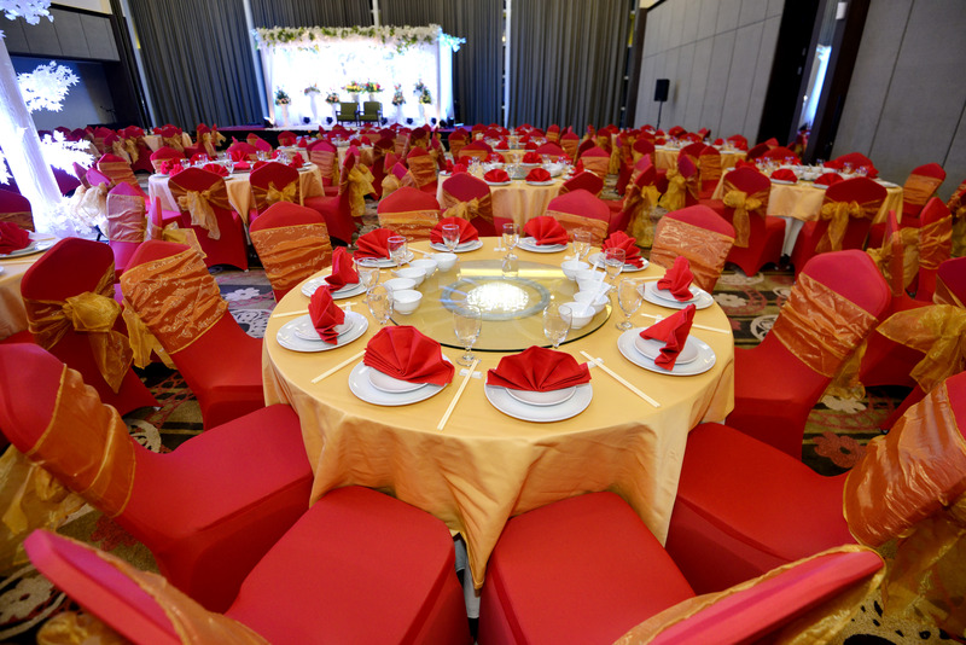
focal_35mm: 16
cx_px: 483
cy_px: 322
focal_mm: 16
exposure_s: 1/80
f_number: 4
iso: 1250
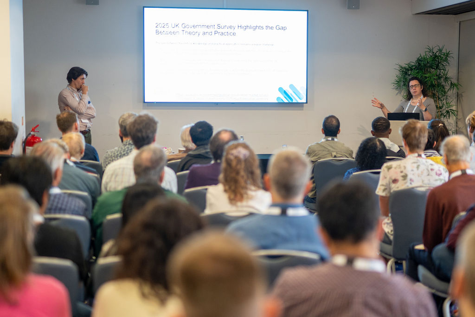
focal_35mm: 62
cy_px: 165
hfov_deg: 32.1
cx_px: 258
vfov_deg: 21.7
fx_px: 825
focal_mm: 50
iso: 1000
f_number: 1.4
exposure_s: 1/160
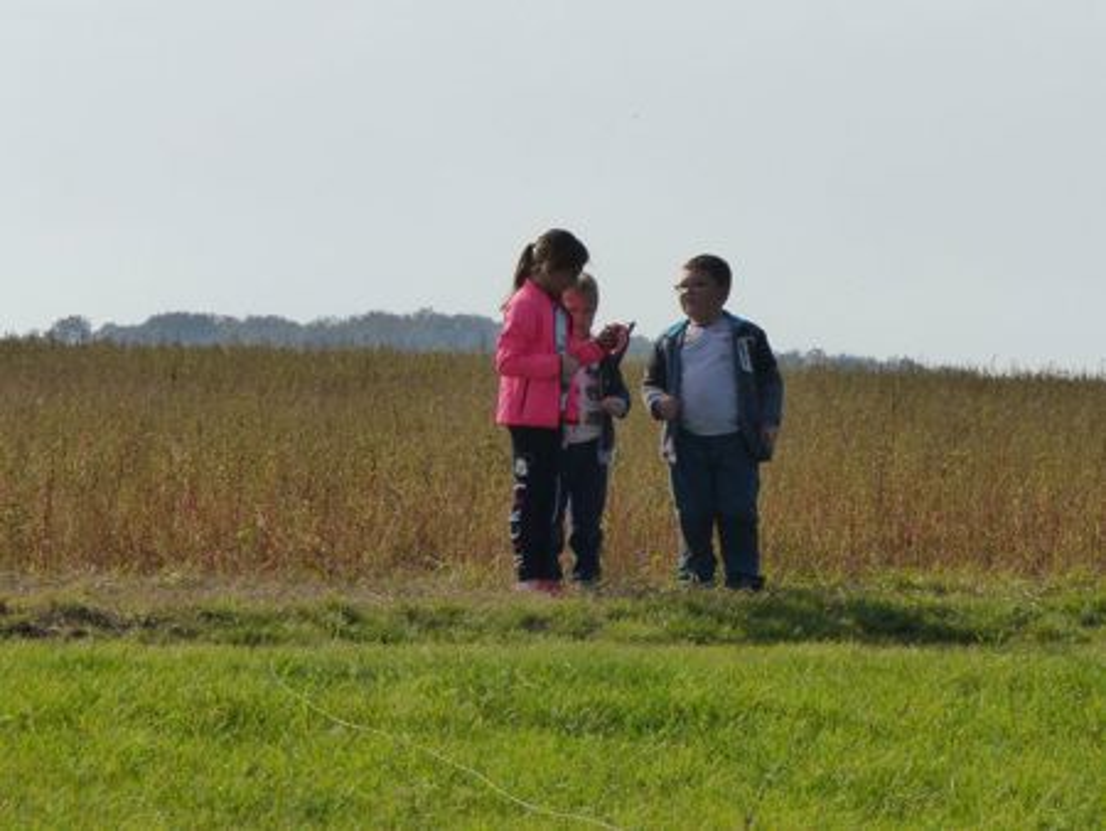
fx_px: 8439
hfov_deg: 7.5
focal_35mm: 264
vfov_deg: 5.6
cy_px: 416
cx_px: 553
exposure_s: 1/800
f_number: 7.1
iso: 200
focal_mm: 43.3
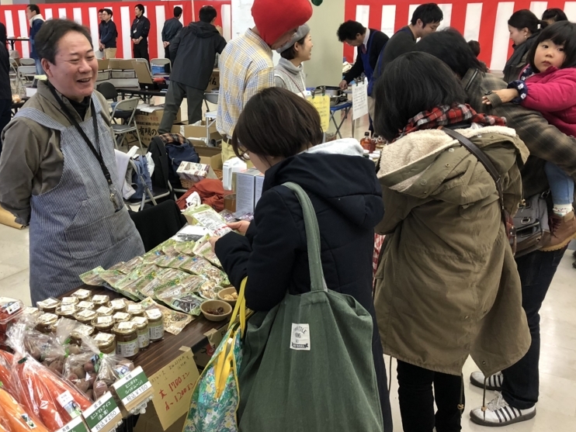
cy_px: 212
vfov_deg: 36.0
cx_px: 224
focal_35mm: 40
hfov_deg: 46.5
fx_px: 666
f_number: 1.8
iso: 160
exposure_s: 1/120
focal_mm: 3.99
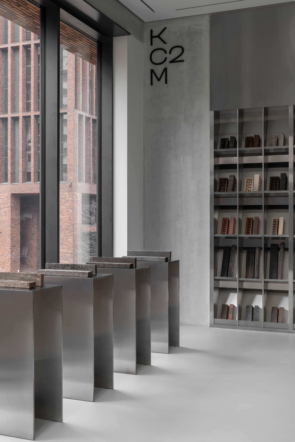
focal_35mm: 46
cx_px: 148
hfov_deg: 29.2
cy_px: 221
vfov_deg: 42.7
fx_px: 565
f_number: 11
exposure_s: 1/4
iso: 100
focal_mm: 46
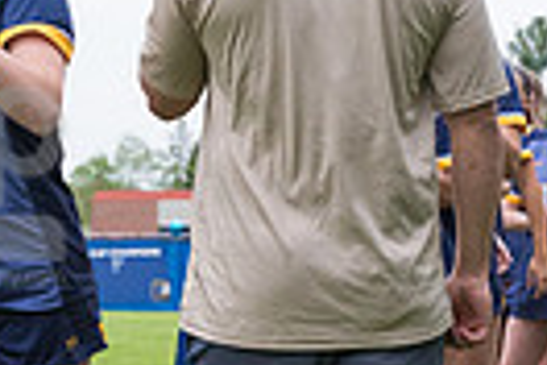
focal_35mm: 211
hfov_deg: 9.7
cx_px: -33
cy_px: 174
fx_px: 3206
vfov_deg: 6.5
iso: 3200
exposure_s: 1/1000
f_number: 6.3
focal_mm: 62
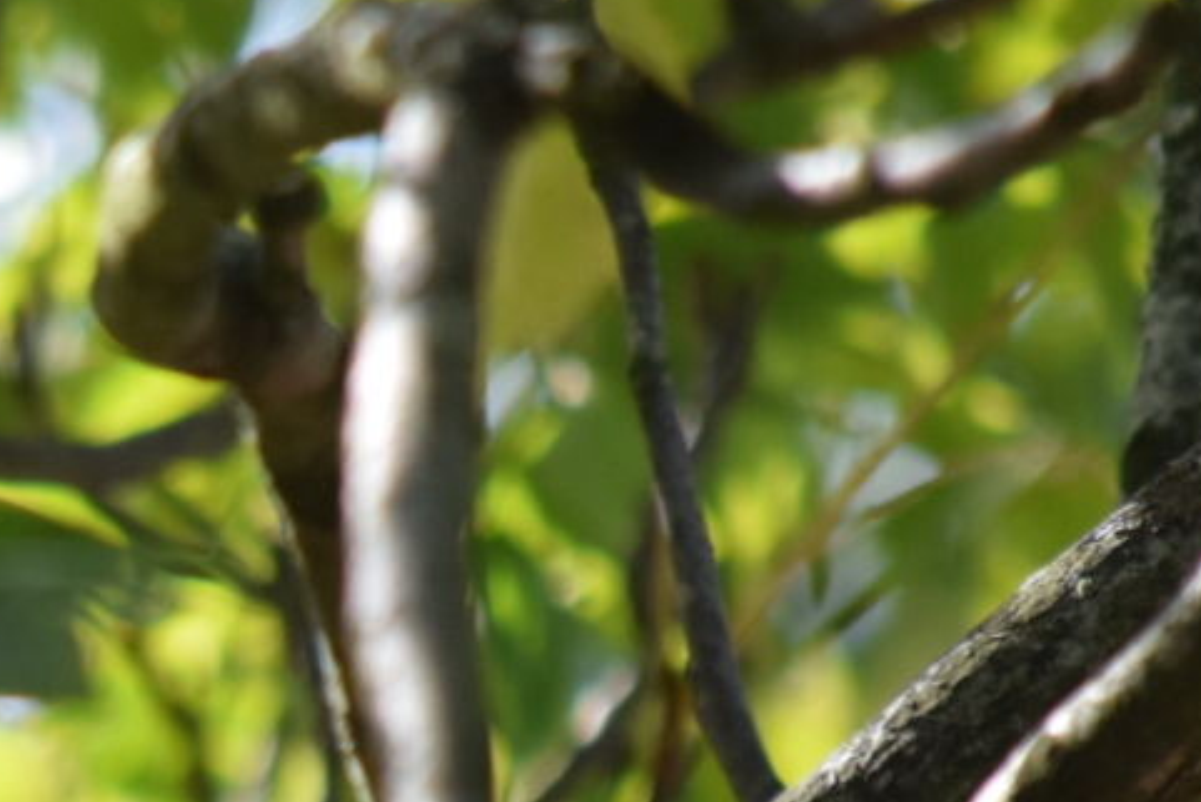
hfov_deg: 1.4
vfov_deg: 0.9
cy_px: 1112
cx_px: -414
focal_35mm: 1516
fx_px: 50588
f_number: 5.6
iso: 800
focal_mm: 300
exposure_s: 1/1000
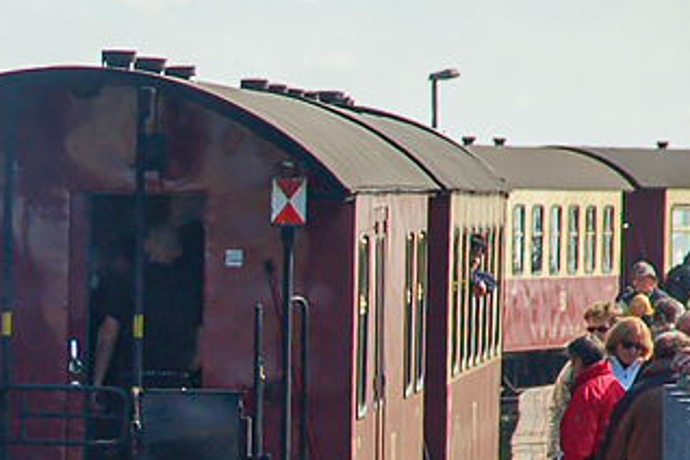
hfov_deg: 4.0
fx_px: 9774
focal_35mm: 510
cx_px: -460
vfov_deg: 2.7
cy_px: 575
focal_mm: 90
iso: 200
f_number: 5.6
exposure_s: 1/500
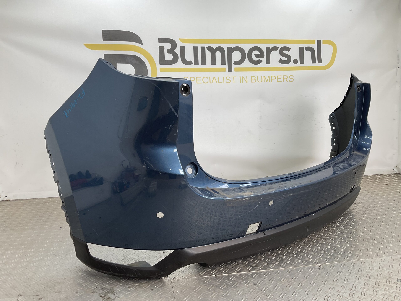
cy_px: 150
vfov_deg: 48.2
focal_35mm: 29
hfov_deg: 61.7
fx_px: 336
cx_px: 200
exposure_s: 1/109
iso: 16
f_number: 1.8
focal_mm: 3
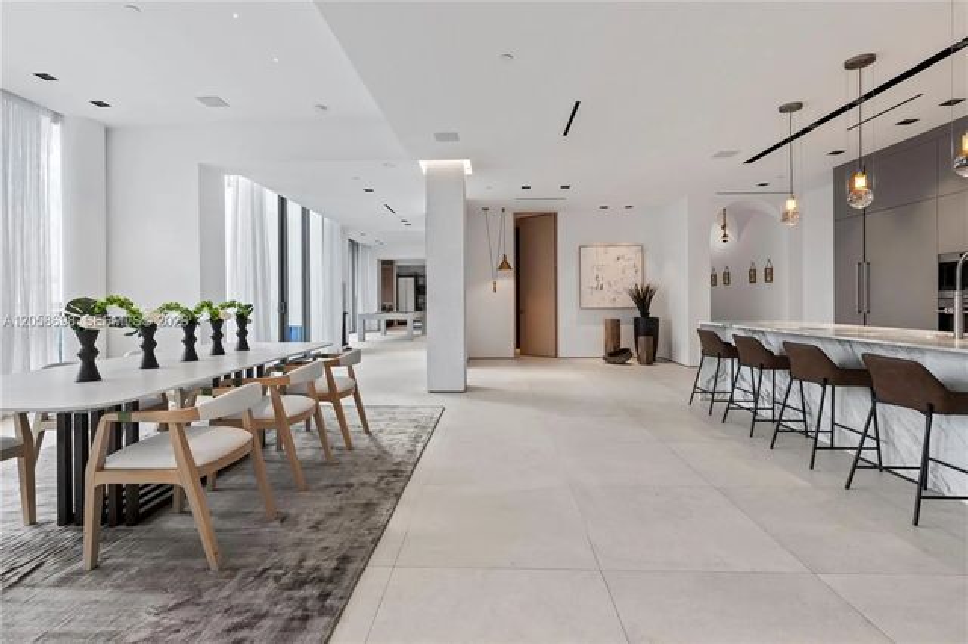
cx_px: 484
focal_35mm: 17
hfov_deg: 93.3
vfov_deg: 70.4
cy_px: 322
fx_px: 457
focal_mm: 17
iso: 1000
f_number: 6.3
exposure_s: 1/60
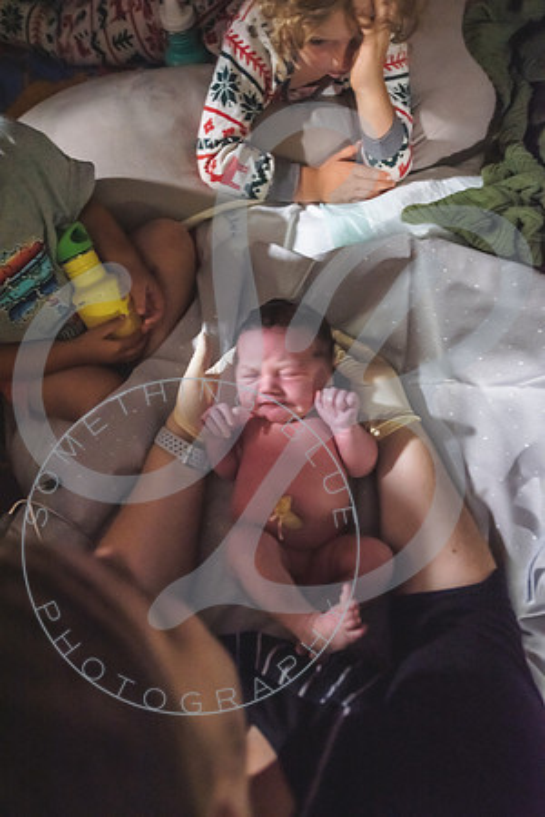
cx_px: 272
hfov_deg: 53.1
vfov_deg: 73.7
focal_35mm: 24
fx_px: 545
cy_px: 408
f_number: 2.8
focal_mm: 24
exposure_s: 1/60
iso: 2000
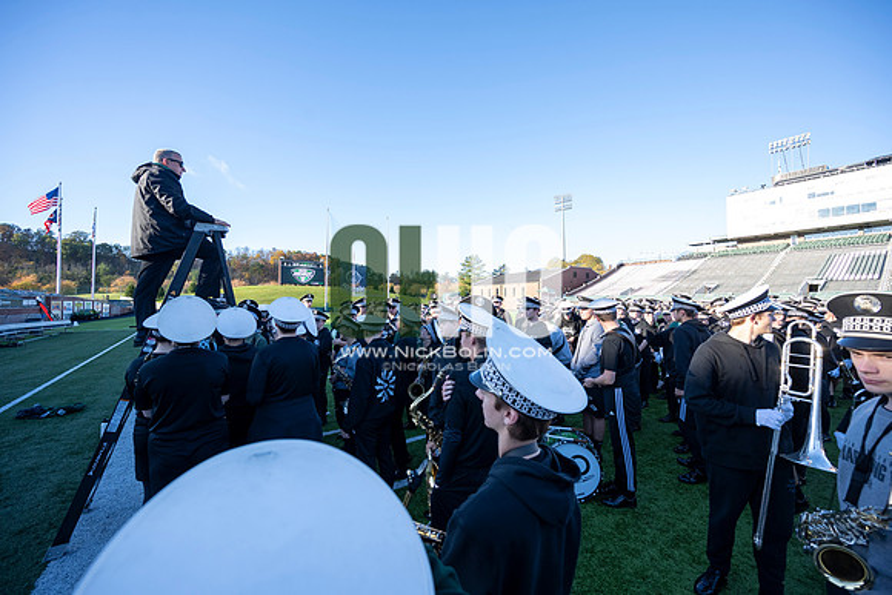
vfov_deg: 81.2
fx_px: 347
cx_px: 446
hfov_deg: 104.2
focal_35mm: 14
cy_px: 298
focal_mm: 14
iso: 320
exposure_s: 1/500
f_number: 4.5
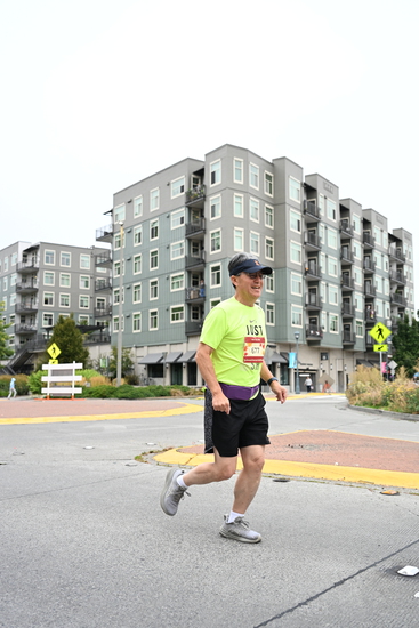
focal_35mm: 36
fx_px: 628
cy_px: 314
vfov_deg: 53.1
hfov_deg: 36.9
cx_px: 210
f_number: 4
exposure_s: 1/800
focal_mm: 36
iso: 1600
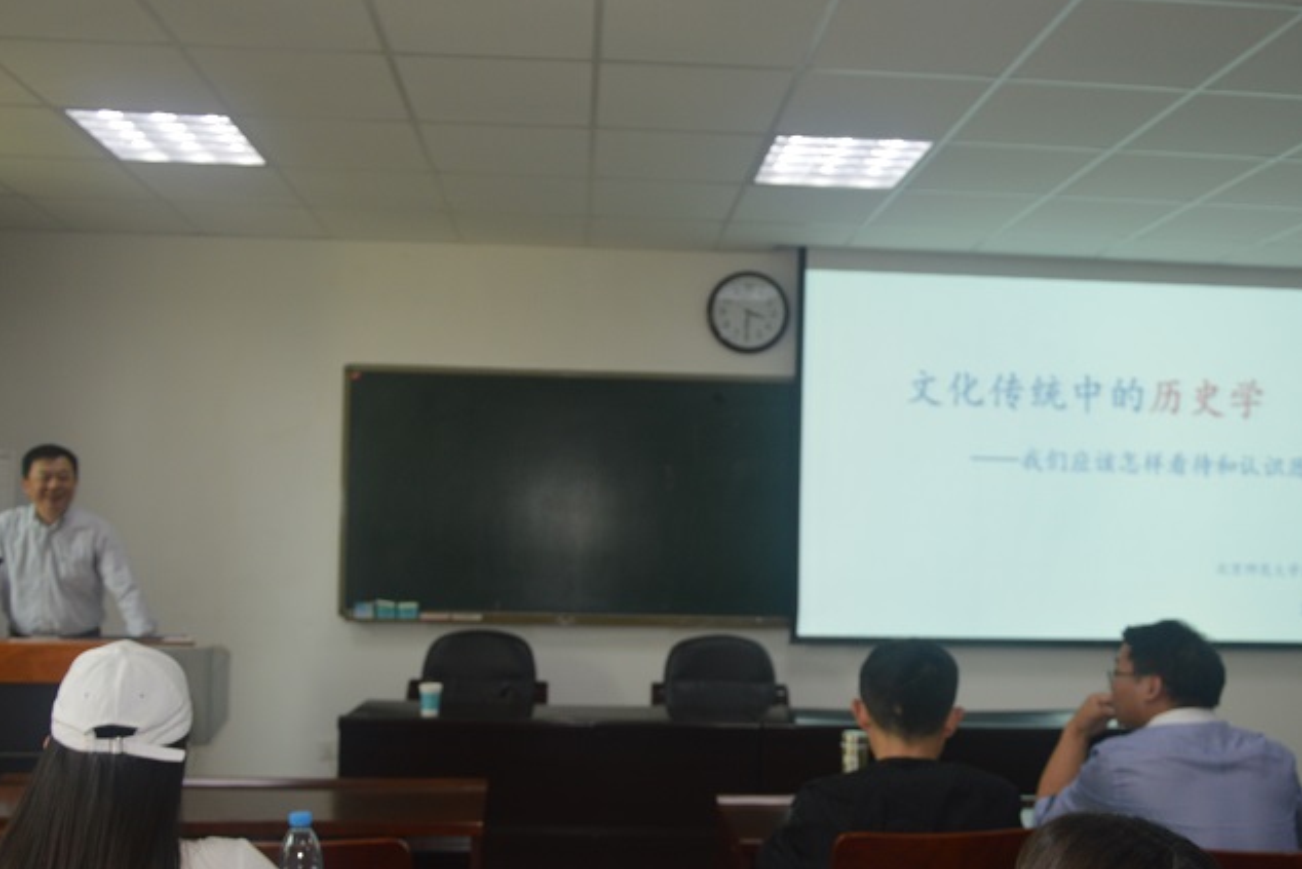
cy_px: 478
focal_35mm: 34
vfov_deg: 38.9
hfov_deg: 55.8
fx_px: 1230
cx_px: 641
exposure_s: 1/60
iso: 400
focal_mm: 18
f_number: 3.5
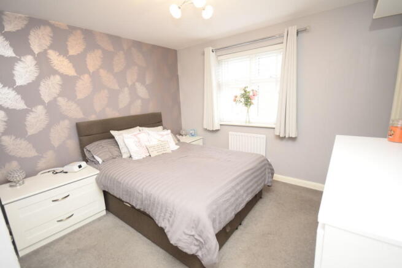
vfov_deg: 72.1
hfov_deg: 95.0
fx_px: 184
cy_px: 134
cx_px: 201
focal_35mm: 16
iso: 2000
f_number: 4.2
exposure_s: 1/60
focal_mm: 11
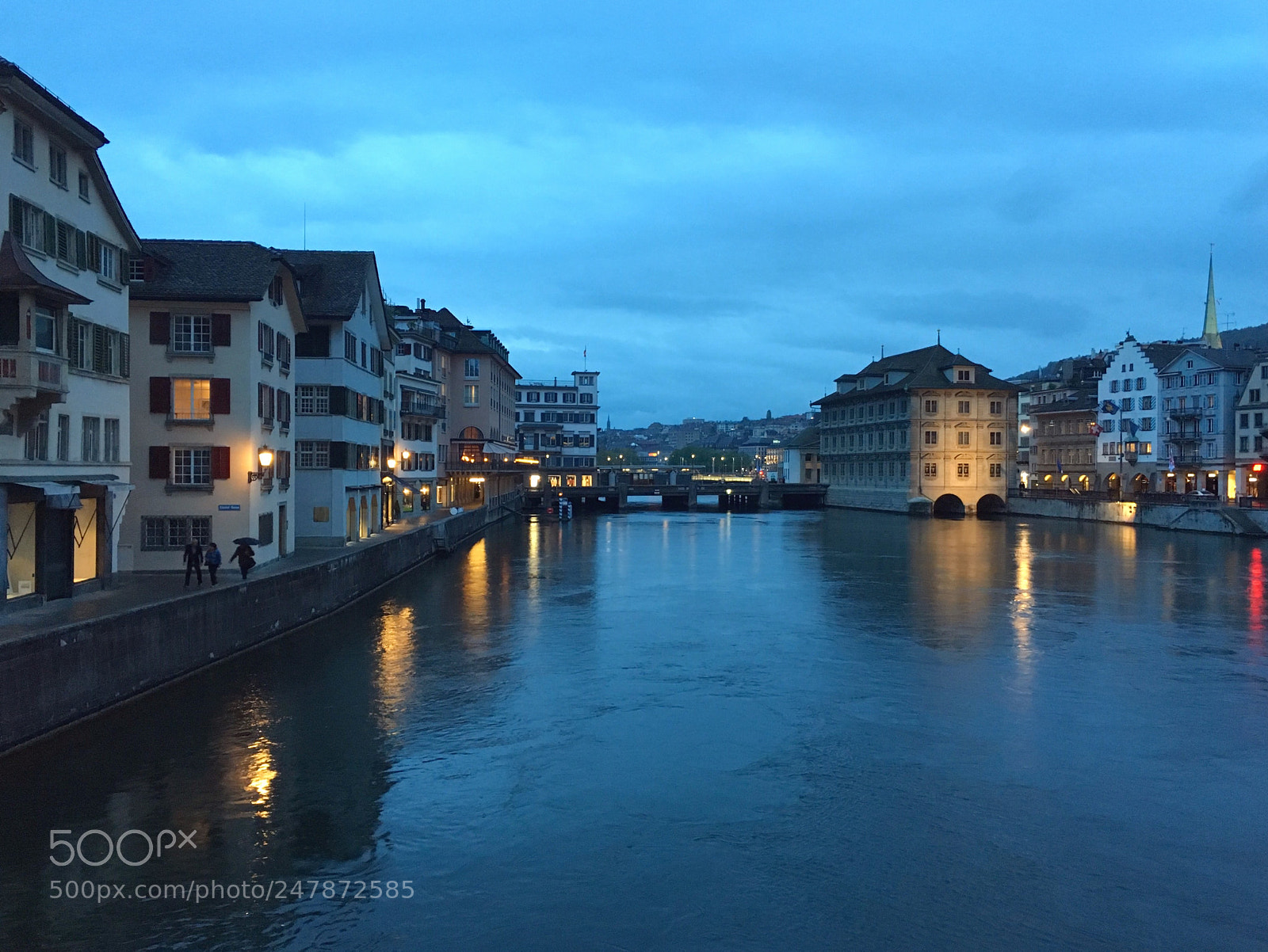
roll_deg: -1.9
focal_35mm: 29
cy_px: 476
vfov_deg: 48.3
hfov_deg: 61.6
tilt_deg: +0.1
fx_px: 1063
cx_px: 634
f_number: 2.2
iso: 200
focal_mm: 4.15
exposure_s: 1/17
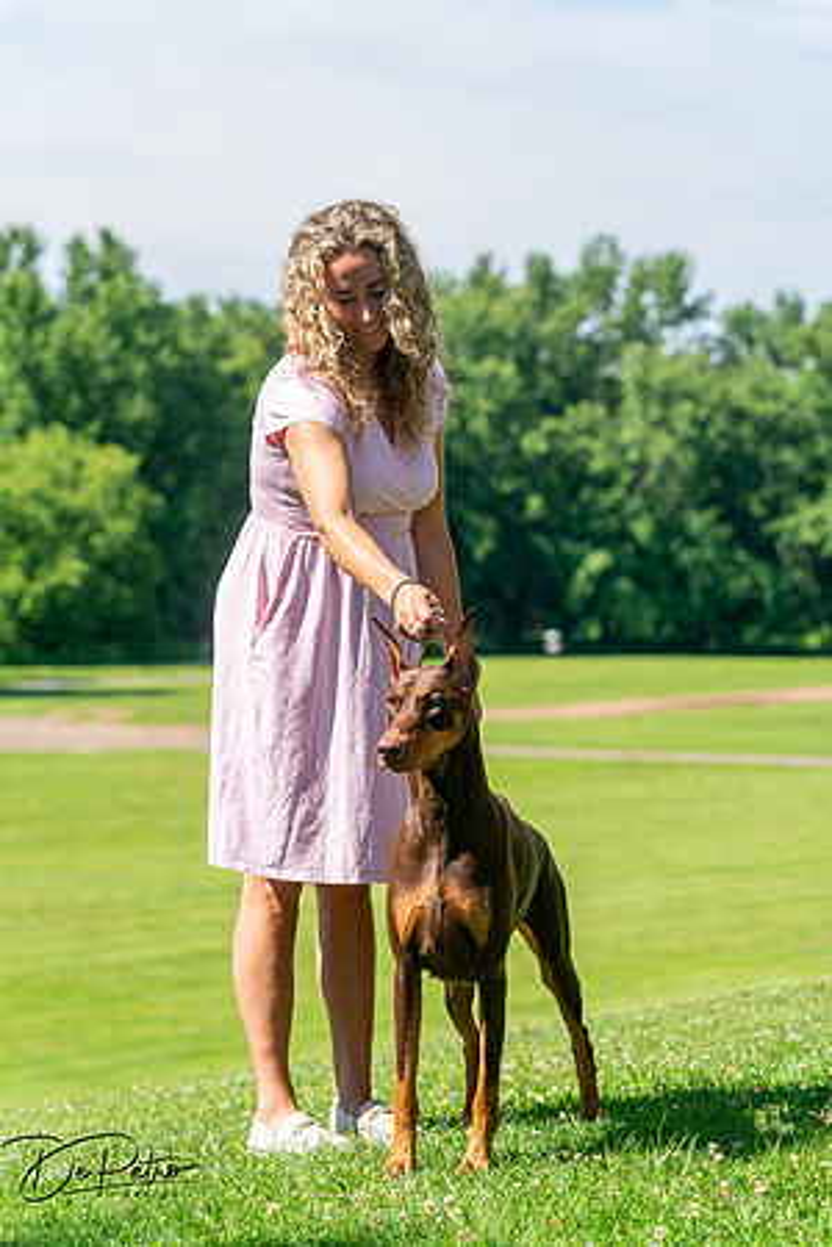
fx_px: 3501
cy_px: 624
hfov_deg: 13.6
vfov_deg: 20.2
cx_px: 416
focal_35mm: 101
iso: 200
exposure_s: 1/800
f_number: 5
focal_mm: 101
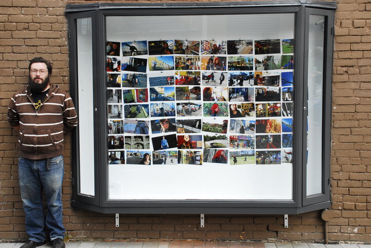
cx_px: 190
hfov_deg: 42.7
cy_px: 122
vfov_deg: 29.3
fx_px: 475
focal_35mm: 46
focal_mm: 28
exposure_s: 1/125
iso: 160
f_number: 5.6
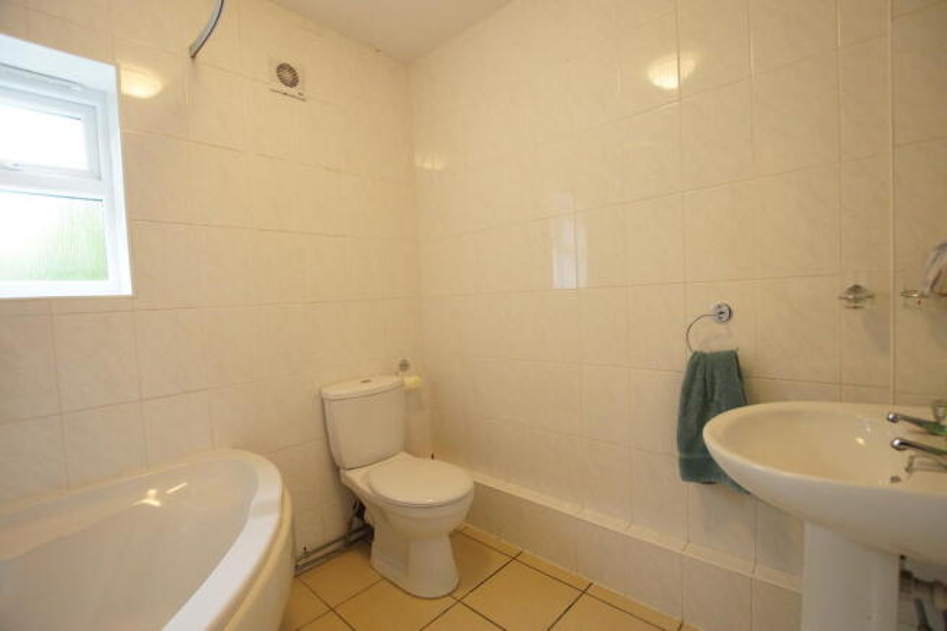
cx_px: 474
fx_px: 394
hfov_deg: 100.4
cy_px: 316
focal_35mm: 15
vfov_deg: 77.3
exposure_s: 1/60
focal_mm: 10
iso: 1600
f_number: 4
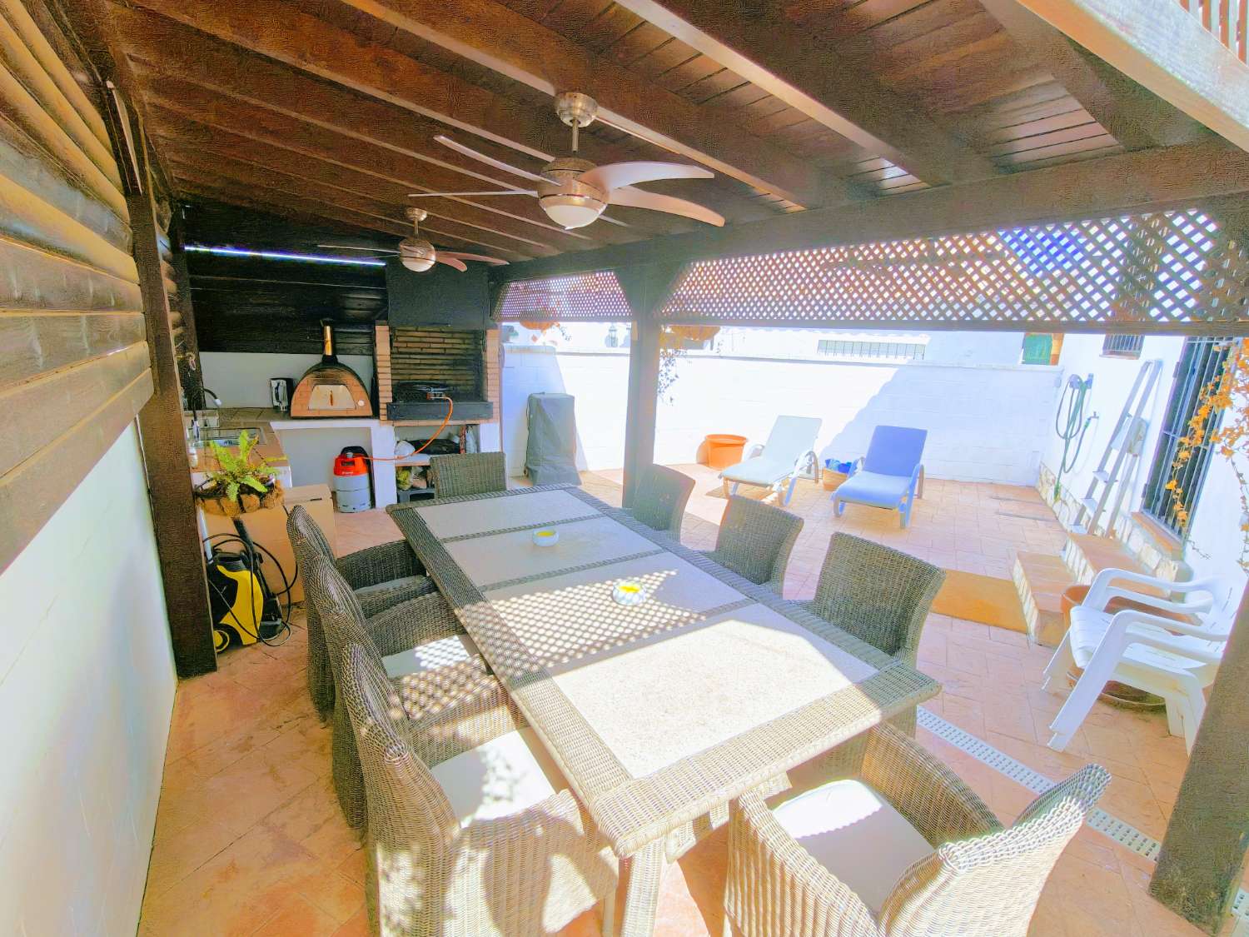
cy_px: 468
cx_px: 624
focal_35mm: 16
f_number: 2
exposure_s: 1/800
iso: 50
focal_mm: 2.31
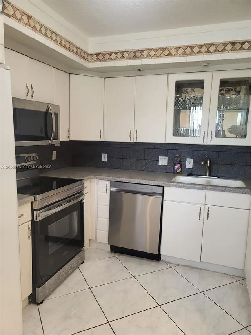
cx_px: 126
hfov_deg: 53.1
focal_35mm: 26
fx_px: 251
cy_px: 168
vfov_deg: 67.3
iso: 320
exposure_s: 1/120
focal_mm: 5.4
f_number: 1.8
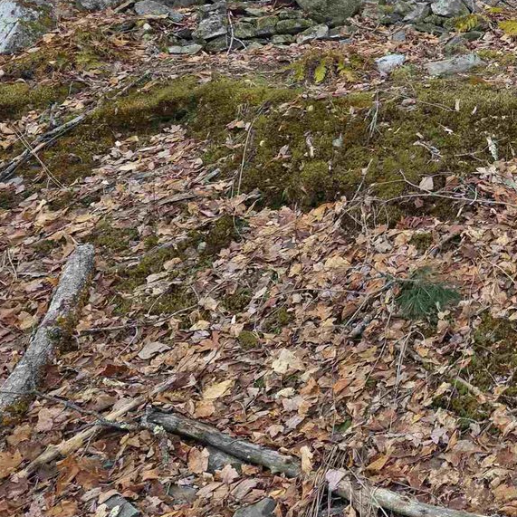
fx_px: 963
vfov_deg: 28.4
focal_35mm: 57
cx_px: 694
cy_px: 10
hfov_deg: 25.4
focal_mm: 6.3
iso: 25
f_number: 1.7
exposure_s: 1/359
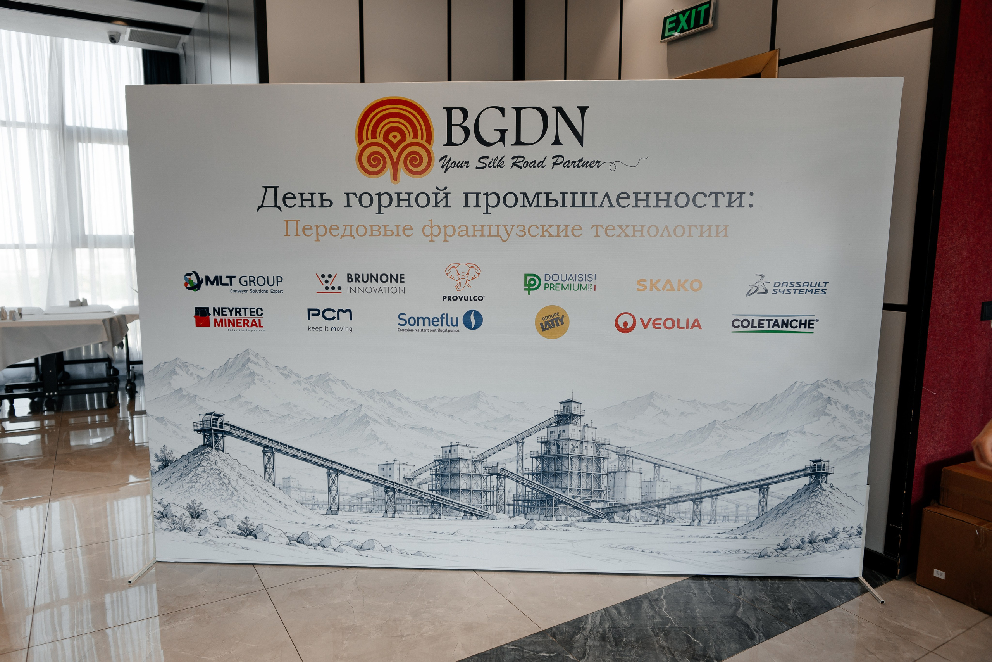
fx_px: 661
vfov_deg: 53.1
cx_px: 496
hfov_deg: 73.7
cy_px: 331
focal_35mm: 24
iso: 100
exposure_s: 1/125
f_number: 2.8
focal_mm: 24
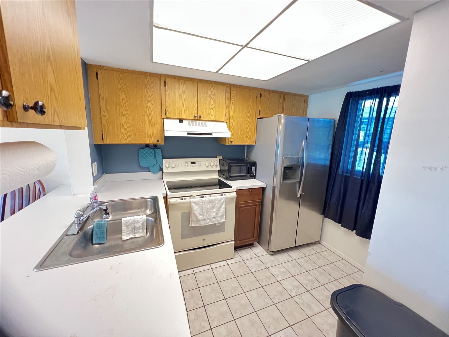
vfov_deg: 89.9
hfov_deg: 106.2
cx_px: 224
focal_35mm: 13
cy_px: 168
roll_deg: -2.3
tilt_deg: -9.9
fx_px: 169
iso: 800
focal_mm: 1.57
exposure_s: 1/40
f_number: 1.8
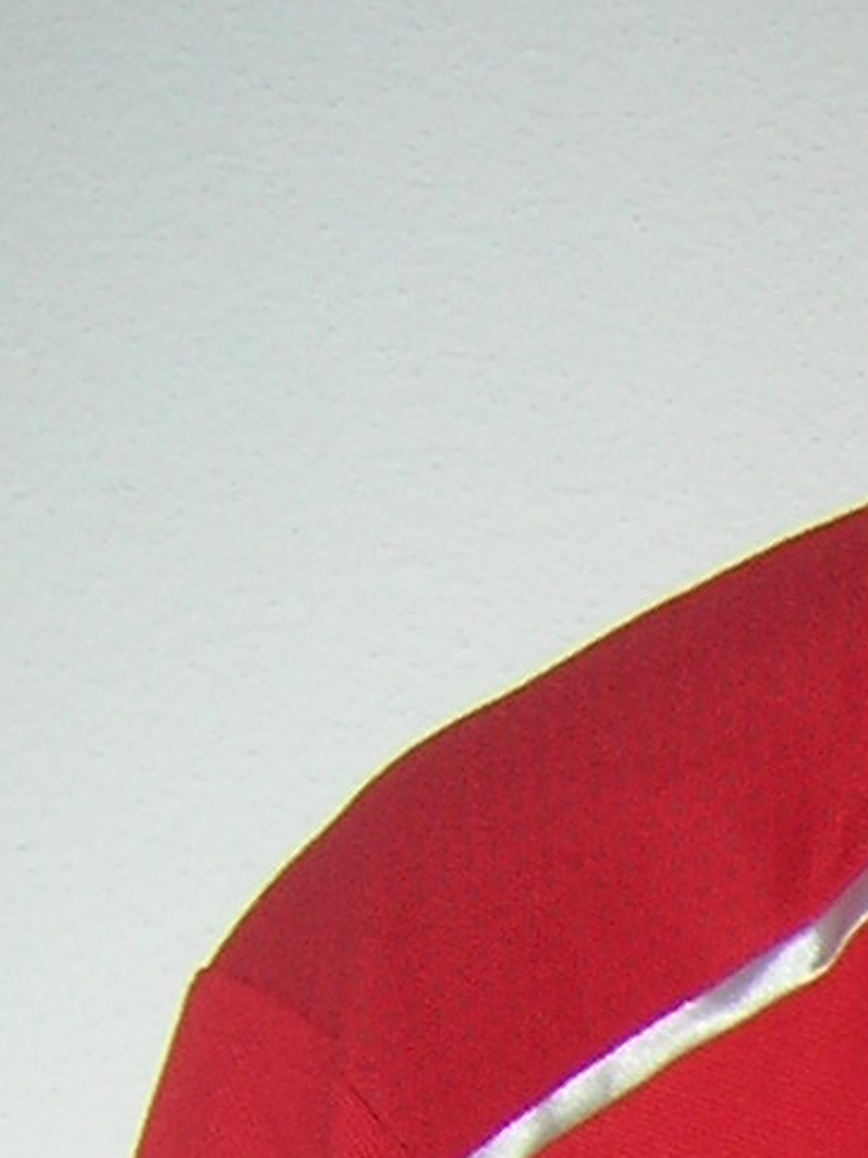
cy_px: 2928
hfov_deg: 7.8
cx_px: 1791
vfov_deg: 9.5
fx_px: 6085
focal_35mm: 182
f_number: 2.9
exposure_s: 1/60.1
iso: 50
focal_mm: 5.7
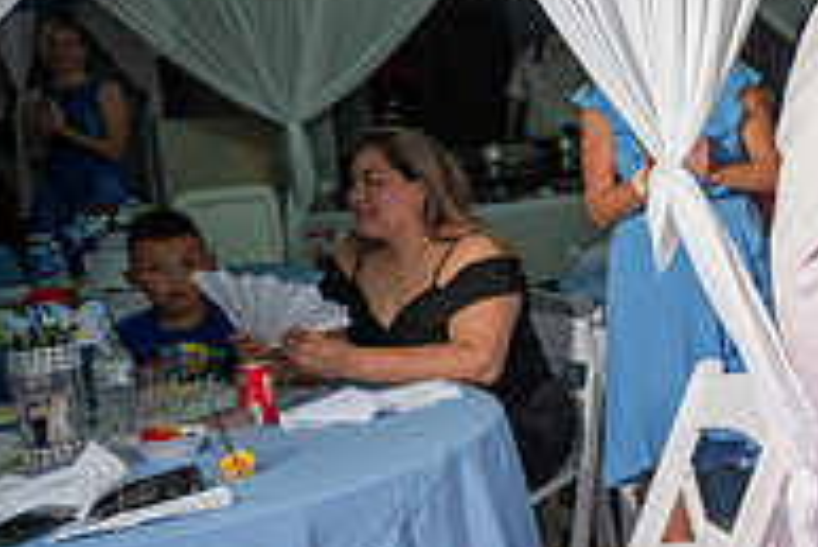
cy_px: 244
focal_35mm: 72
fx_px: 1637
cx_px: 1212
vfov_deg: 19.0
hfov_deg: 23.0
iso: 250
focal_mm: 24
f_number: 2.8
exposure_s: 1/125
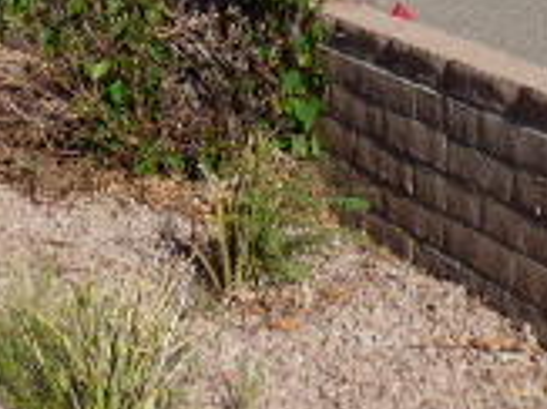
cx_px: 258
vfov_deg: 11.1
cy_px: -282
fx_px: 1990
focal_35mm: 126
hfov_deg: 15.7
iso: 100
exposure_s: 1/1600
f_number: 3.3
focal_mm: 5.53
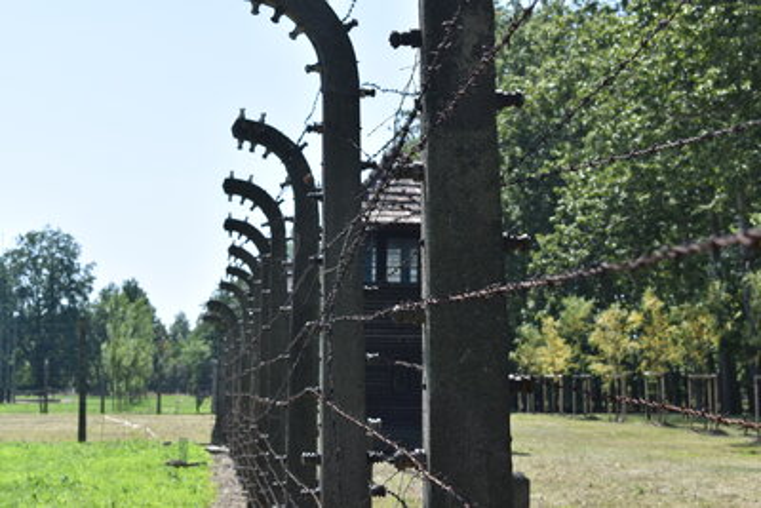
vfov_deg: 16.6
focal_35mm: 82
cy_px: 254
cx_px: 380
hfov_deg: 24.6
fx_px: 1744
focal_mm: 55
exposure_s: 1/250
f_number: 8
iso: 160
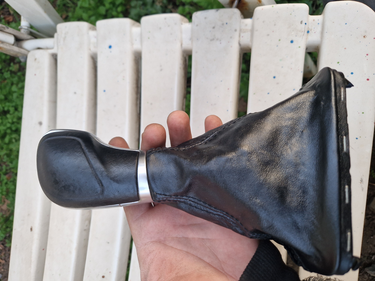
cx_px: 188
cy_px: 140
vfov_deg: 58.9
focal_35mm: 23
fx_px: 249
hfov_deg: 73.9
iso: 50
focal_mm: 5.4
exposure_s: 1/118
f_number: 1.8
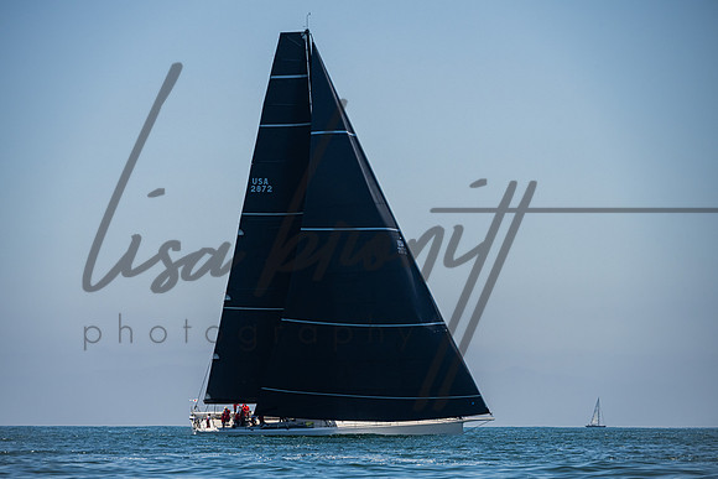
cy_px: 240
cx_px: 359
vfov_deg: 6.4
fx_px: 4310
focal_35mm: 216
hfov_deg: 9.5
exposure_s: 1/2500
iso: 500
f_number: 8
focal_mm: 210
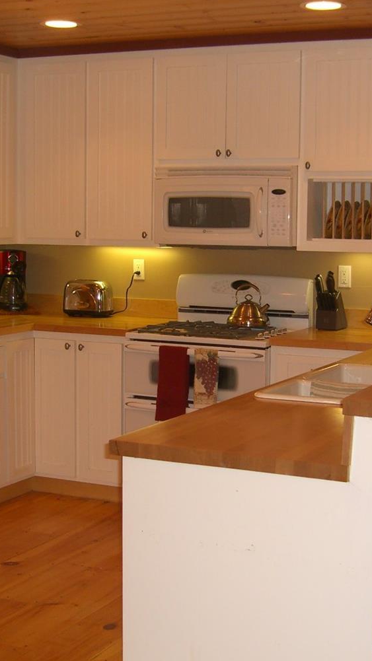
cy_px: 357
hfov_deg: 19.4
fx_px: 1087
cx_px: 238
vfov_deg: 33.8
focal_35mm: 62
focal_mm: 7.9
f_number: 2.8
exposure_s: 1/60
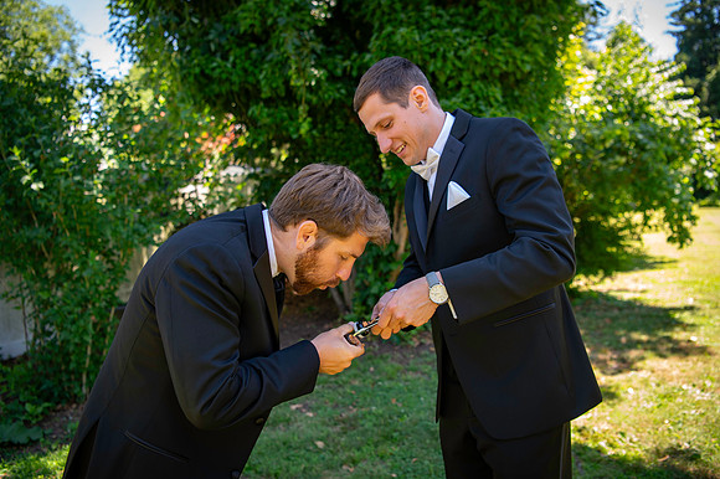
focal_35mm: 29
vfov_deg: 44.9
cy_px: 240
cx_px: 360
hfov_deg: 63.7
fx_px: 580
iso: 100
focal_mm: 29
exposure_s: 1/125
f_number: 2.8
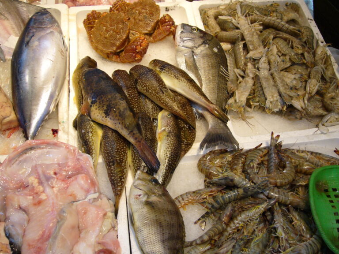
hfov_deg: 42.1
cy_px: 127
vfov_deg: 32.2
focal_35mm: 45
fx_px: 441
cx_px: 170
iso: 100
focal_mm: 7.5
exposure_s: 1/25
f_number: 3.2
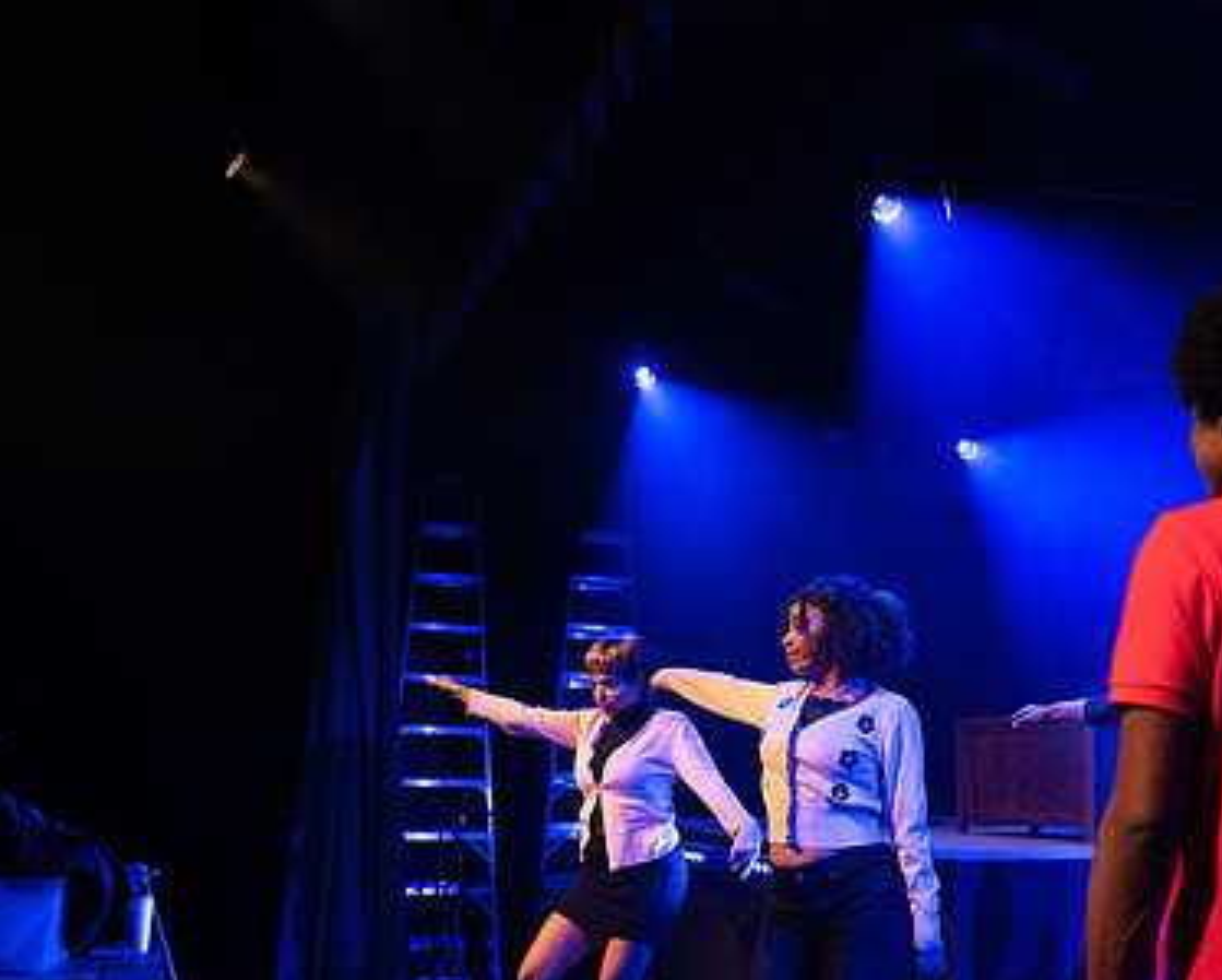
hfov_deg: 50.4
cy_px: 631
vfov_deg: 41.9
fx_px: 1267
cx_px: 835
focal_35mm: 35
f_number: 4
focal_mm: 24
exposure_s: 1/125
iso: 1250
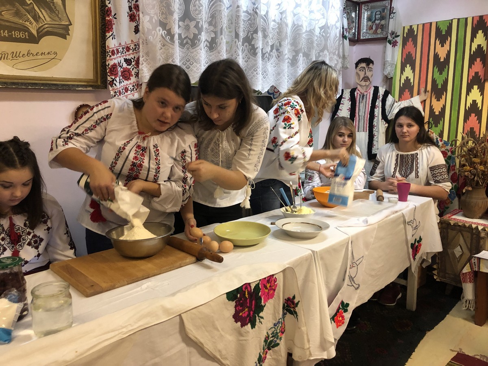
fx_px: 395
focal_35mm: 28
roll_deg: +0.1
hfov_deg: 63.4
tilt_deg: -9.4
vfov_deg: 49.7
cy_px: 183
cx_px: 244
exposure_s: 1/9
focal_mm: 3.99
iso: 100
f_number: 1.8
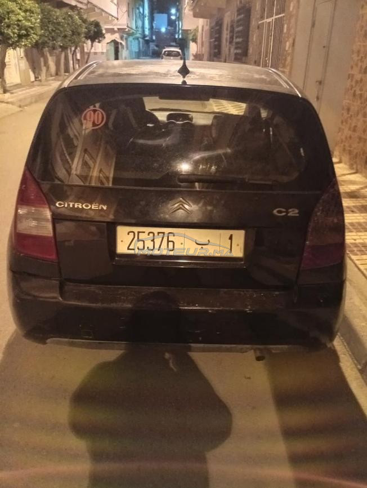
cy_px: 244
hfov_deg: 51.5
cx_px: 184
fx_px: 381
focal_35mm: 27
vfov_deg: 65.3
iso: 3696
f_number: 1.8
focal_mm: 3.84
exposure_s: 1/7.69
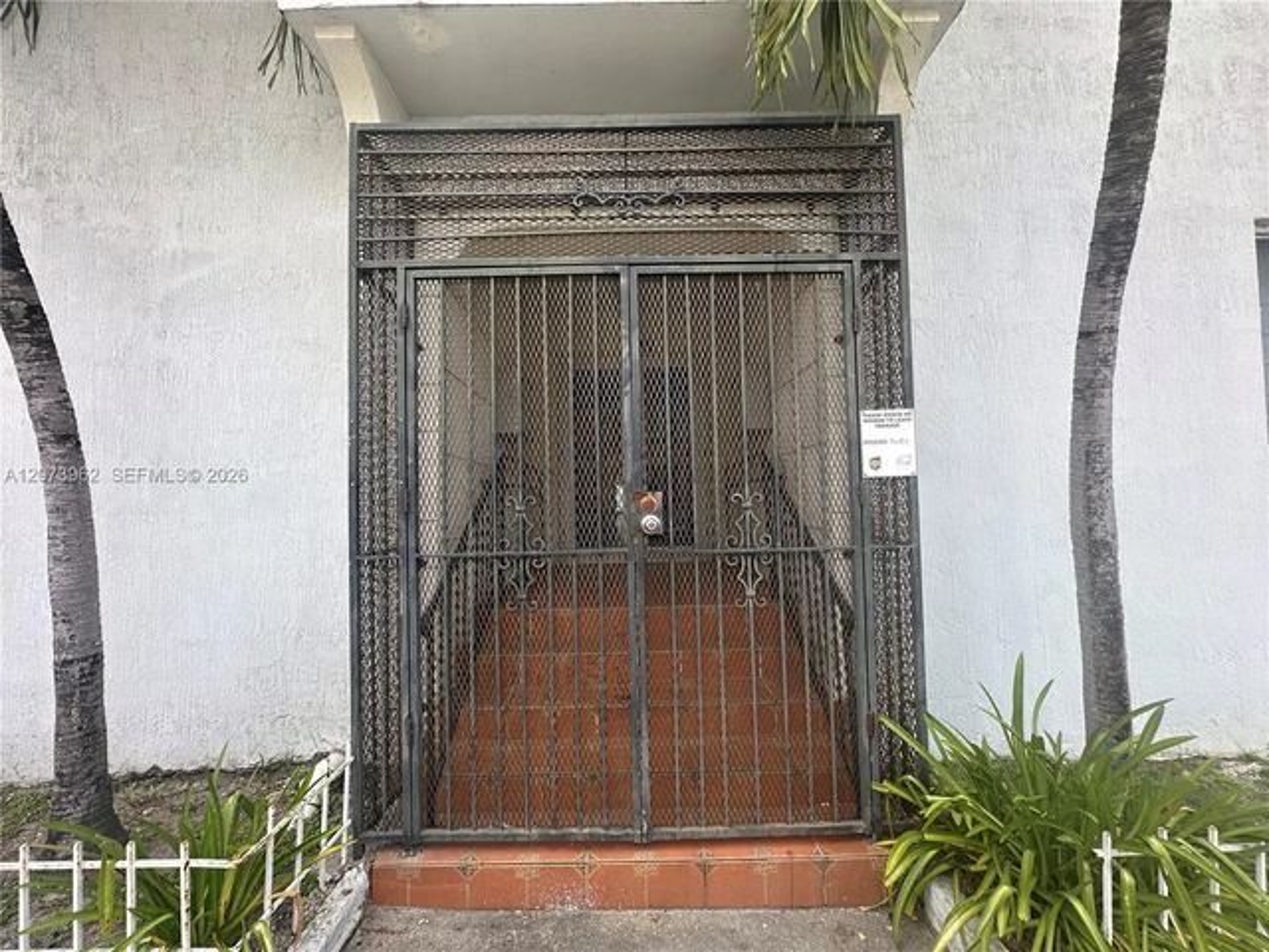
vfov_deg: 85.7
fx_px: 513
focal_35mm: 14
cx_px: 634
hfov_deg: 102.1
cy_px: 476
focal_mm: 2.22
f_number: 2.2
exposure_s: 1/290
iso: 40
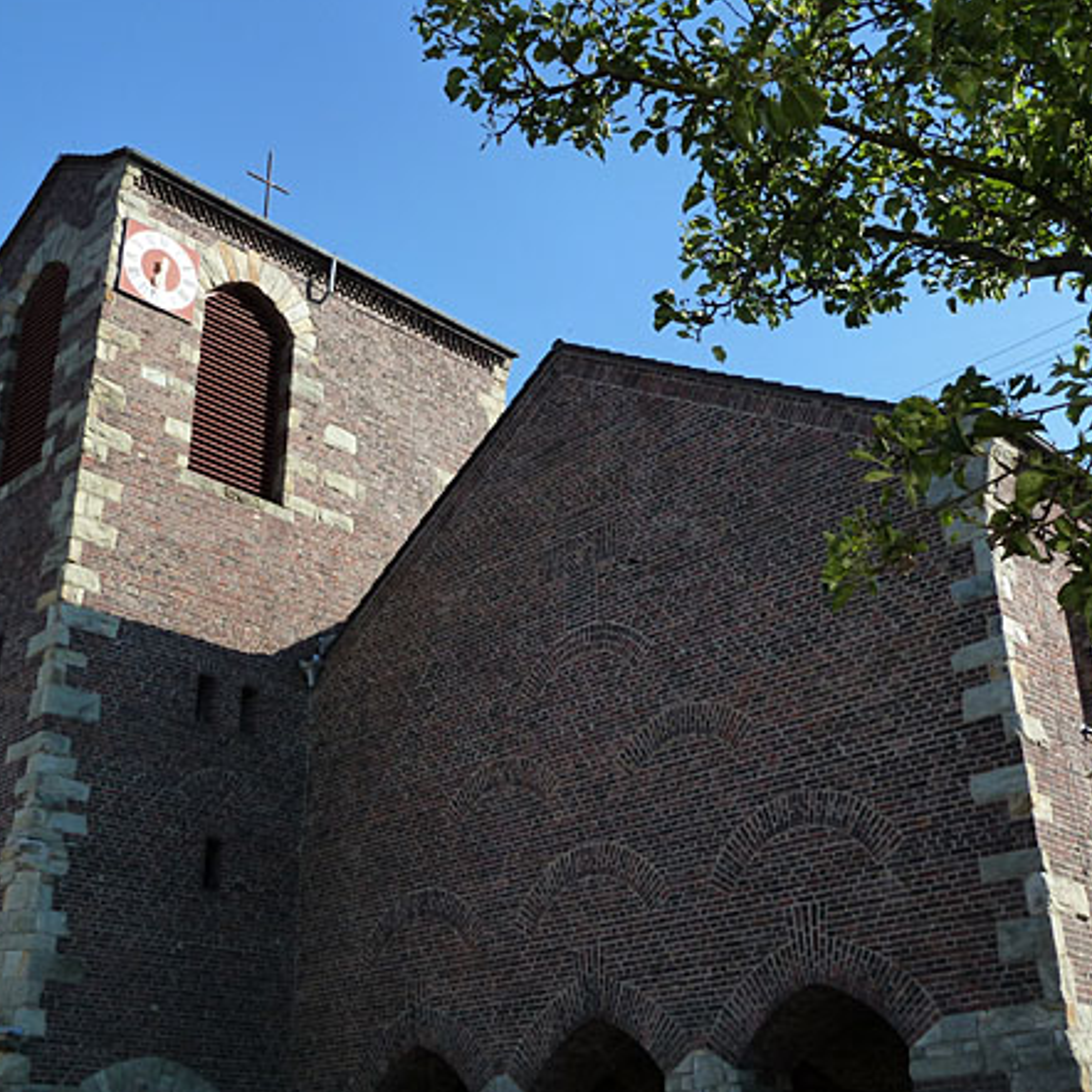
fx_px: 1499
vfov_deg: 40.0
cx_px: 546
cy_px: 539
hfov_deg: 40.0
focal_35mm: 42
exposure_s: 1/320
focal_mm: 5.7
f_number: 4
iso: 125
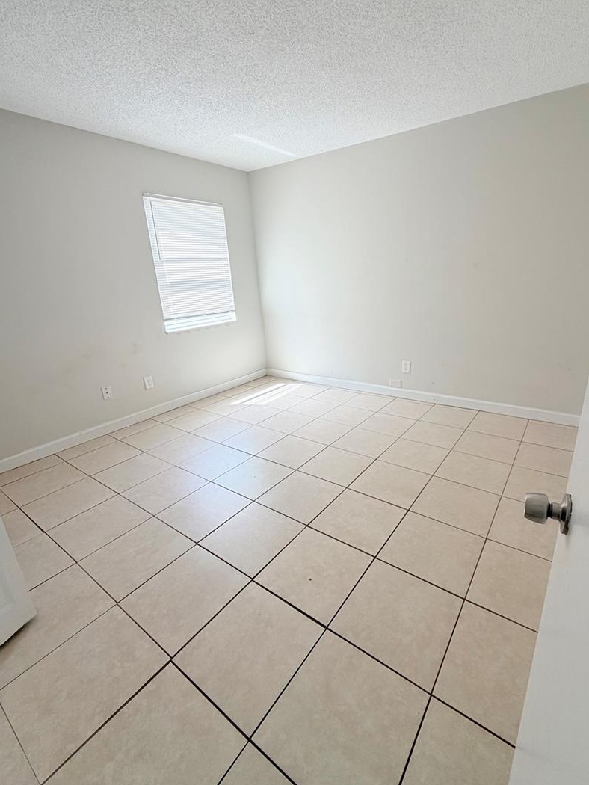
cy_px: 387
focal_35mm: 16
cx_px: 321
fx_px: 363
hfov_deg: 77.9
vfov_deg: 94.5
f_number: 2.2
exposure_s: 1/121
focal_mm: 2.22
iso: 100
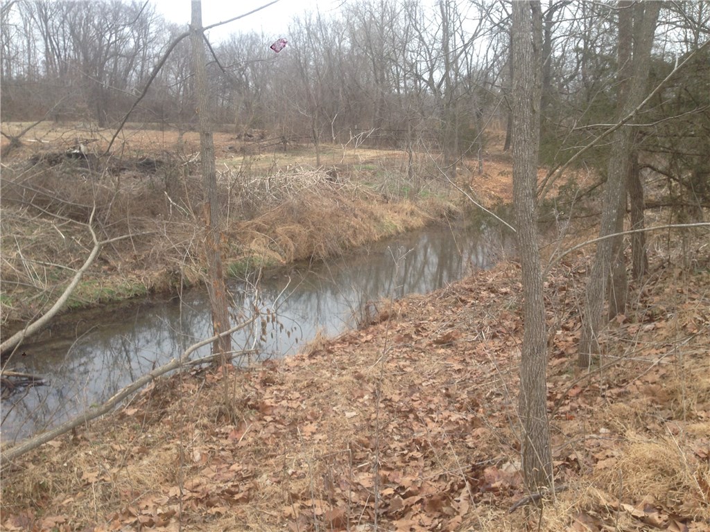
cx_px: 355
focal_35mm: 33
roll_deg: -1.3
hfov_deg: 55.4
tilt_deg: -8.8
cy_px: 266
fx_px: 677
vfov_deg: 42.9
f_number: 2.4
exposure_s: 1/238
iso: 50
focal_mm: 4.12
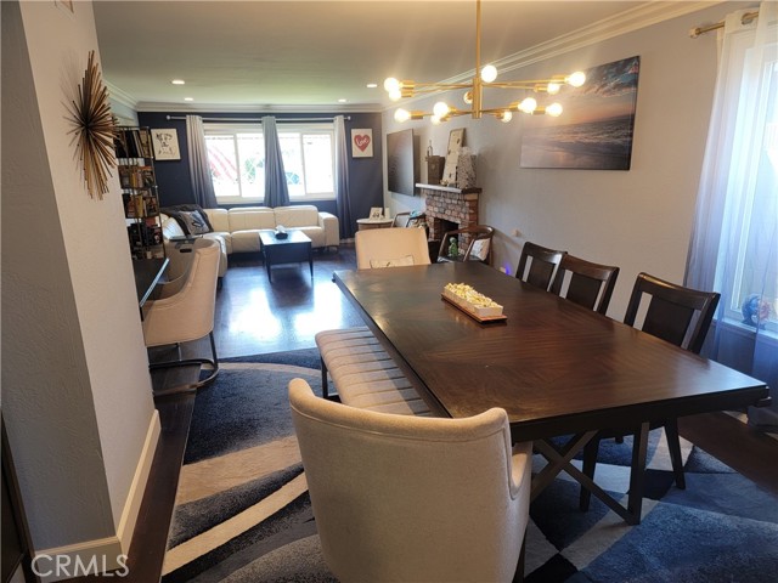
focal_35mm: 24
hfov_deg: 71.6
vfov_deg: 56.8
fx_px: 539
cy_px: 292
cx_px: 389
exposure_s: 1/120
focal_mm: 6.7
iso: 200
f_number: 1.8
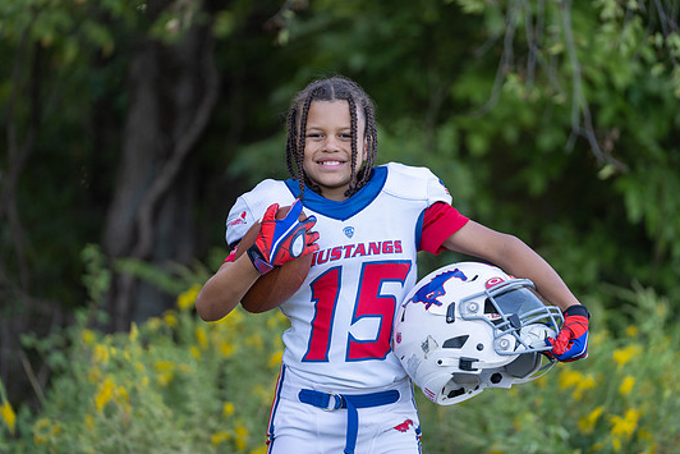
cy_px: 221
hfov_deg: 12.1
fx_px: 3212
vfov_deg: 8.1
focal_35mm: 170
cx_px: 353
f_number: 2.8
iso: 250
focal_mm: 156
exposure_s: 1/320
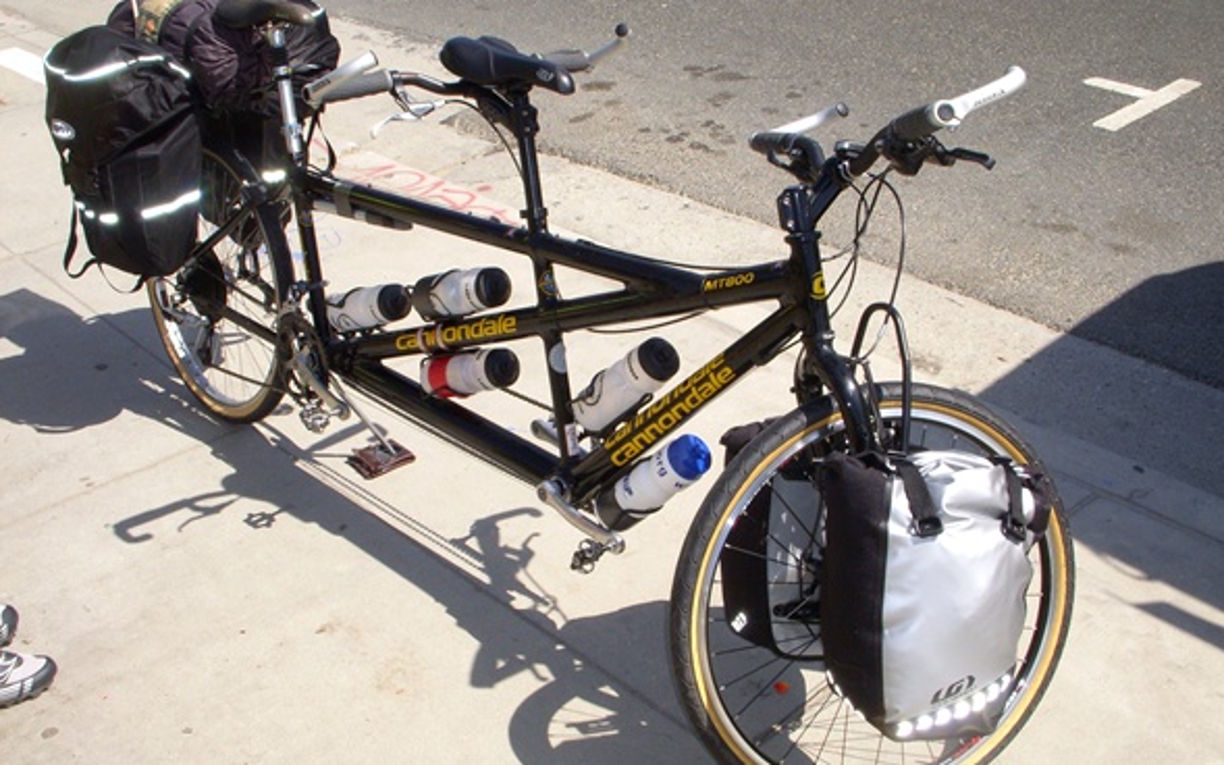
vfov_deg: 31.2
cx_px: 619
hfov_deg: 48.2
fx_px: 1368
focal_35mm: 41
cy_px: 407
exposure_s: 1/400
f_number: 6.6
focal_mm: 6.3
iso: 100
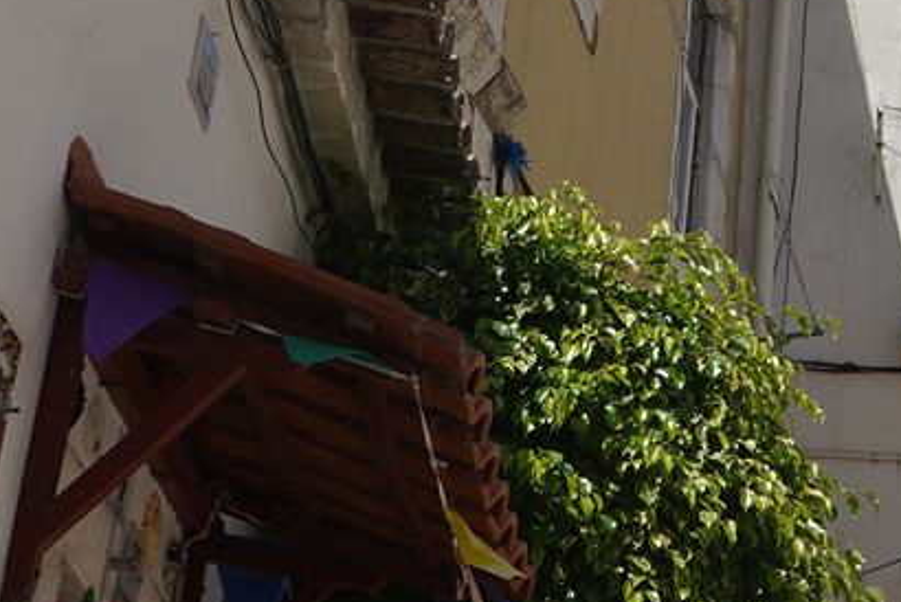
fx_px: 2930
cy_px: 62
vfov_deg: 11.7
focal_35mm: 117
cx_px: 1406
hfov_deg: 15.9
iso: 100
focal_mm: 24
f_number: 16
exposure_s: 1/100
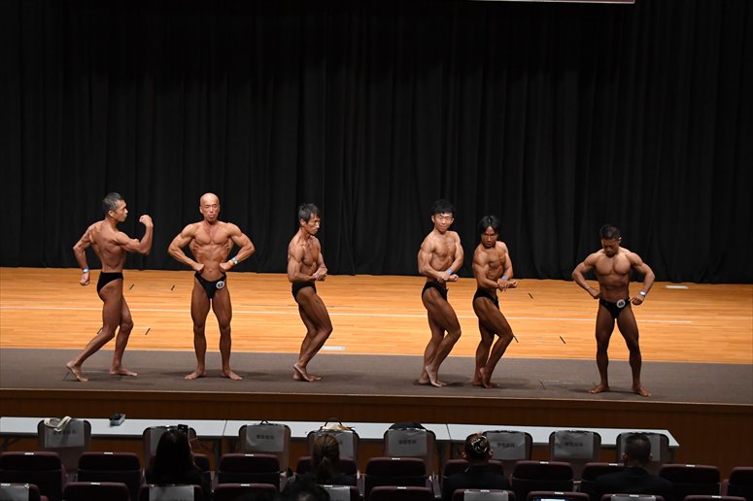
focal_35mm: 97
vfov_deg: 14.1
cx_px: 376
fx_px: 2028
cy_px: 250
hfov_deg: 21.0
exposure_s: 1/400
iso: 4000
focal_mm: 65
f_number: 5.6
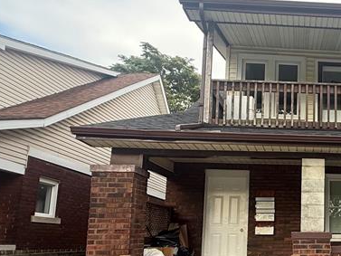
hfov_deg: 42.8
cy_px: 187
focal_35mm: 38
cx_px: 334
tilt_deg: +8.1
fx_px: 374
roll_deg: +0.0
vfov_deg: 37.0
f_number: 2.2
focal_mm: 2.22
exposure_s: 1/266
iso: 64
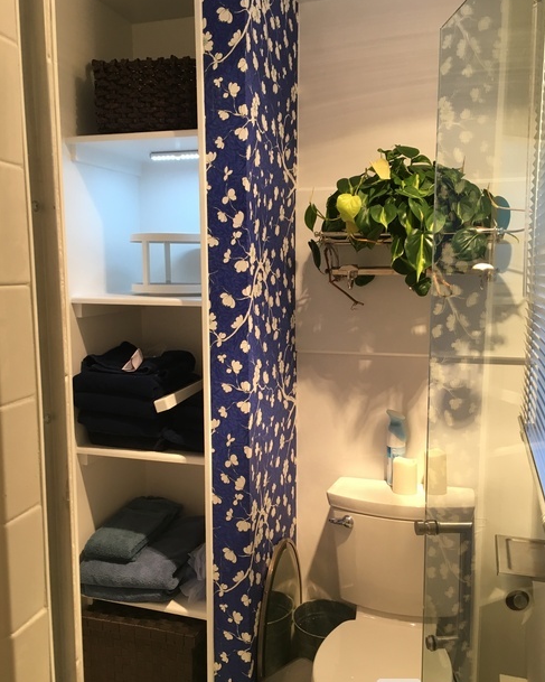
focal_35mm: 31
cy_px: 350
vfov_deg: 57.2
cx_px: 278
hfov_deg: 47.1
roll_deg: -0.3
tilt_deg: -6.9
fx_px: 625
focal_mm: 4.15
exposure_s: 1/30
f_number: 2.2
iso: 80
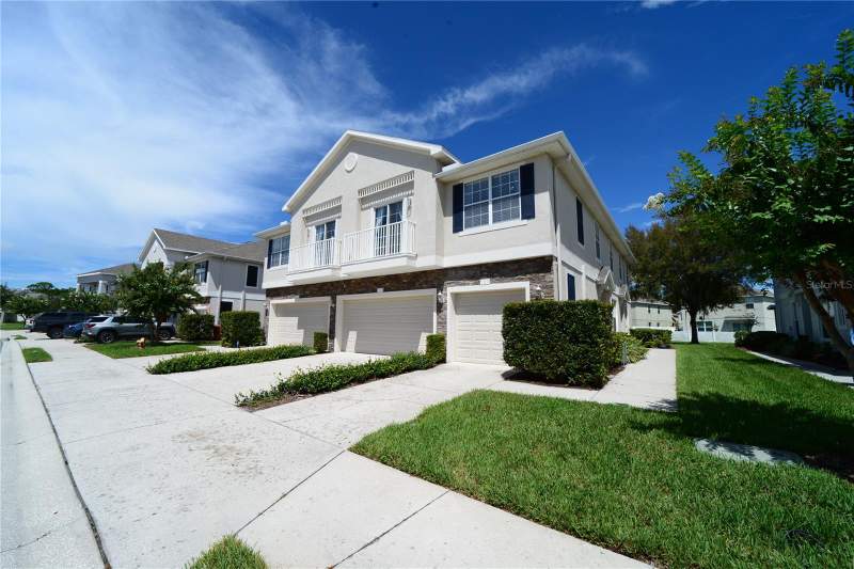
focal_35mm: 14
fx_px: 332
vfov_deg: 81.2
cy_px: 284
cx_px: 427
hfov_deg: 104.3
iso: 400
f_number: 13
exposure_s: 1/640
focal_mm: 14
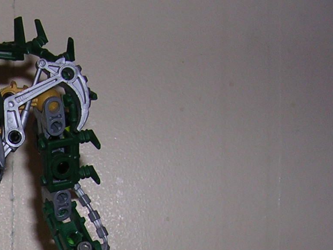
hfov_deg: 18.4
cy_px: 304
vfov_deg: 14.2
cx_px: -74
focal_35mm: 101
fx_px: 971
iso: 50
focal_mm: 5.8
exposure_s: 1/60.1
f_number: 2.8
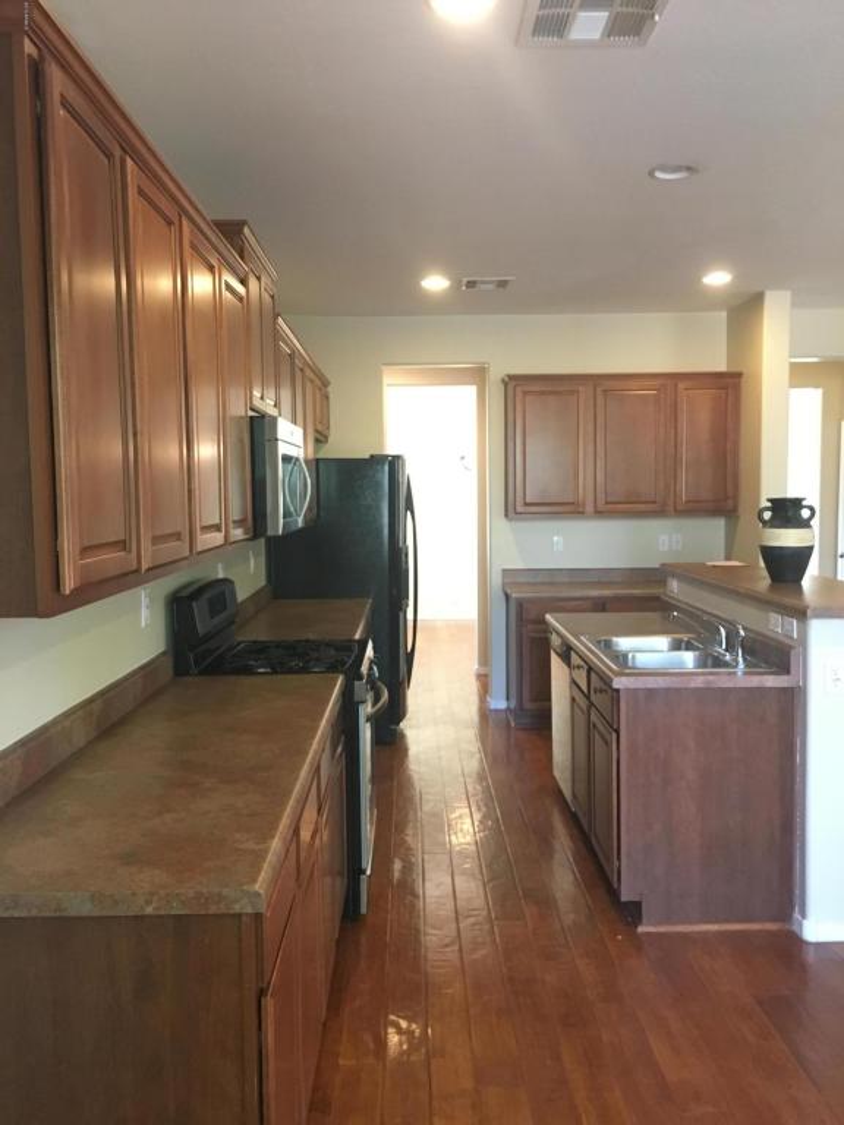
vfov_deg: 61.7
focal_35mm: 29
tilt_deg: -4.2
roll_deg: +0.6
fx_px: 943
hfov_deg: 48.2
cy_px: 562
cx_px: 422
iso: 200
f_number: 2.2
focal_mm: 4.15
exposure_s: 1/30
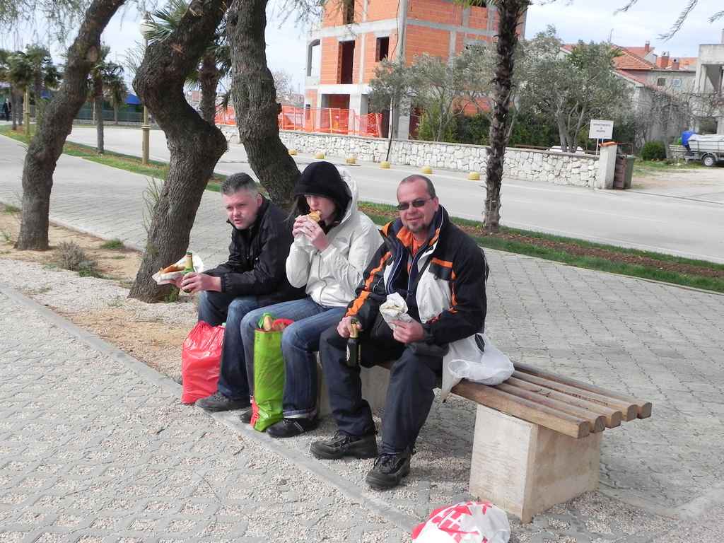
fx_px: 858
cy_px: 272
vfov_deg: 35.1
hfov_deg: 45.8
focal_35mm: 41
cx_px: 362
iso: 160
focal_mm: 7.3
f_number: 6.3
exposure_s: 1/356
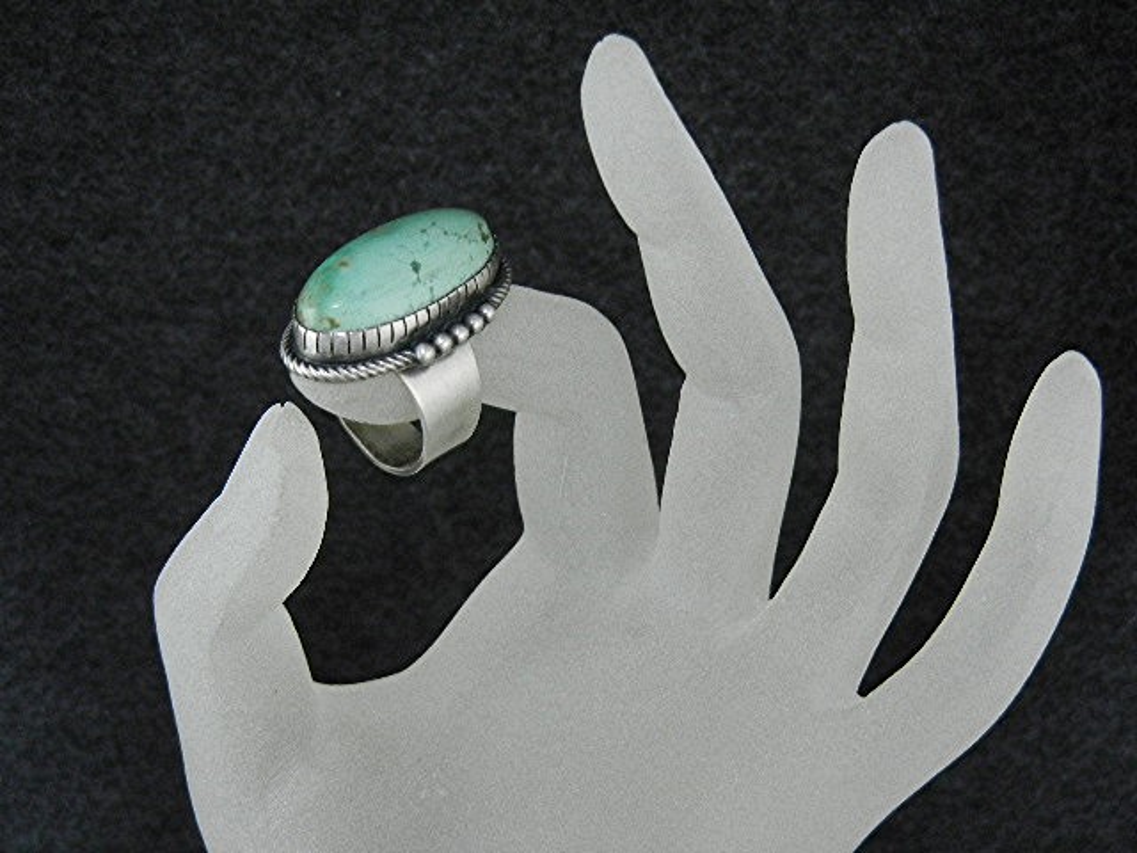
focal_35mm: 45
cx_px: 568
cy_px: 426
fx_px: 1478
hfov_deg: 42.1
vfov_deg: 32.2
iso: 753
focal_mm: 8.1
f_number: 7.6
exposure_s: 1/30
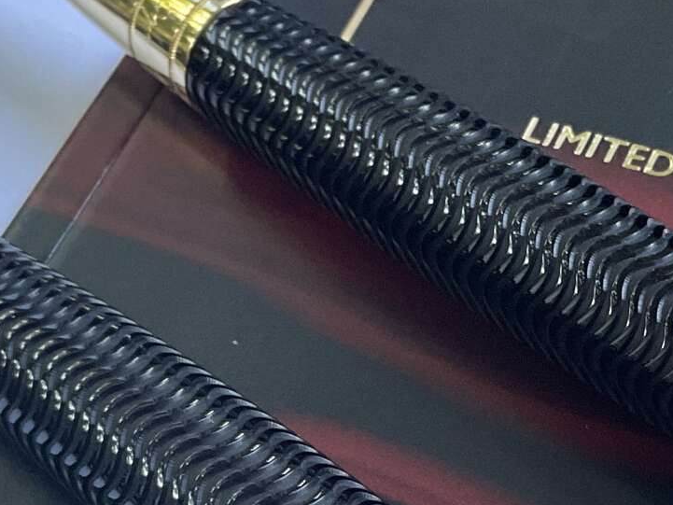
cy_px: 490
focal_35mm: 103
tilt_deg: -59.6
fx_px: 2003
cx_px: 610
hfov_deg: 18.7
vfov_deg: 14.2
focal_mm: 3
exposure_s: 1/102
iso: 64
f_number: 1.8
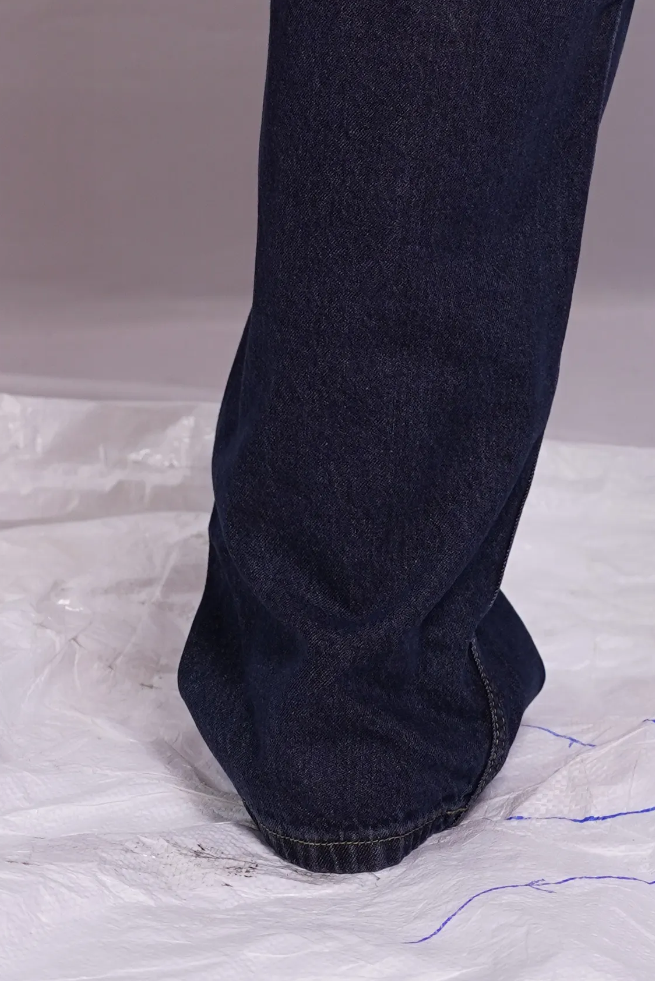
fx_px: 4856
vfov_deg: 10.9
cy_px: -736
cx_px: 830
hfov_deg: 7.6
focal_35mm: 178
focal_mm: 50
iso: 640
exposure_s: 1/100
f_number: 3.5
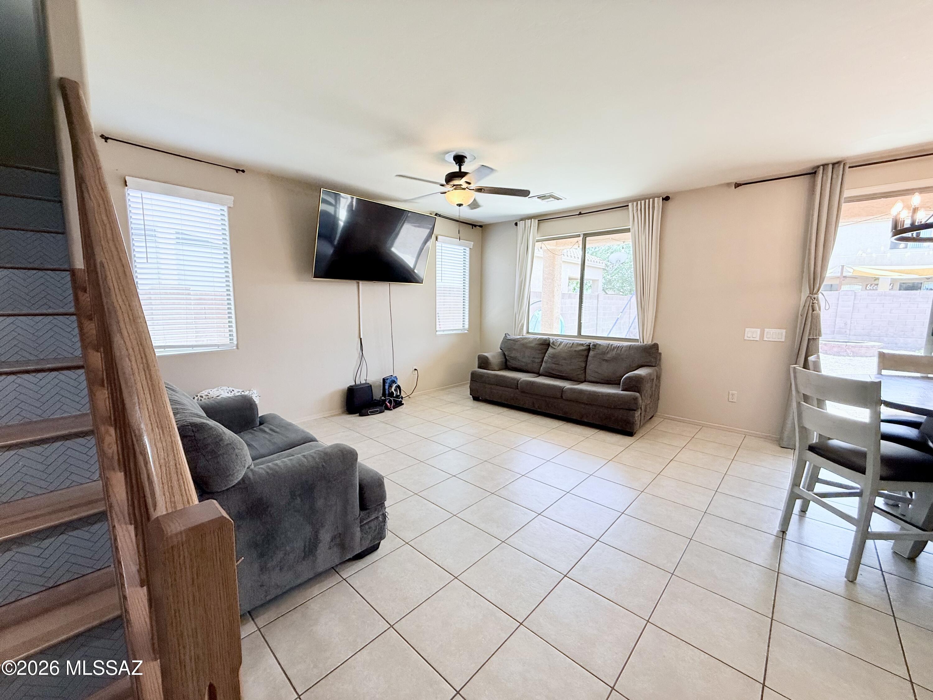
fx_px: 377
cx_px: 466
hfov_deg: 102.1
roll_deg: -0.7
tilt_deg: -6.5
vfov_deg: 85.7
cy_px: 350
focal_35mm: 14
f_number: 2.2
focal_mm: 2.22
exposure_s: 1/120
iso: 100
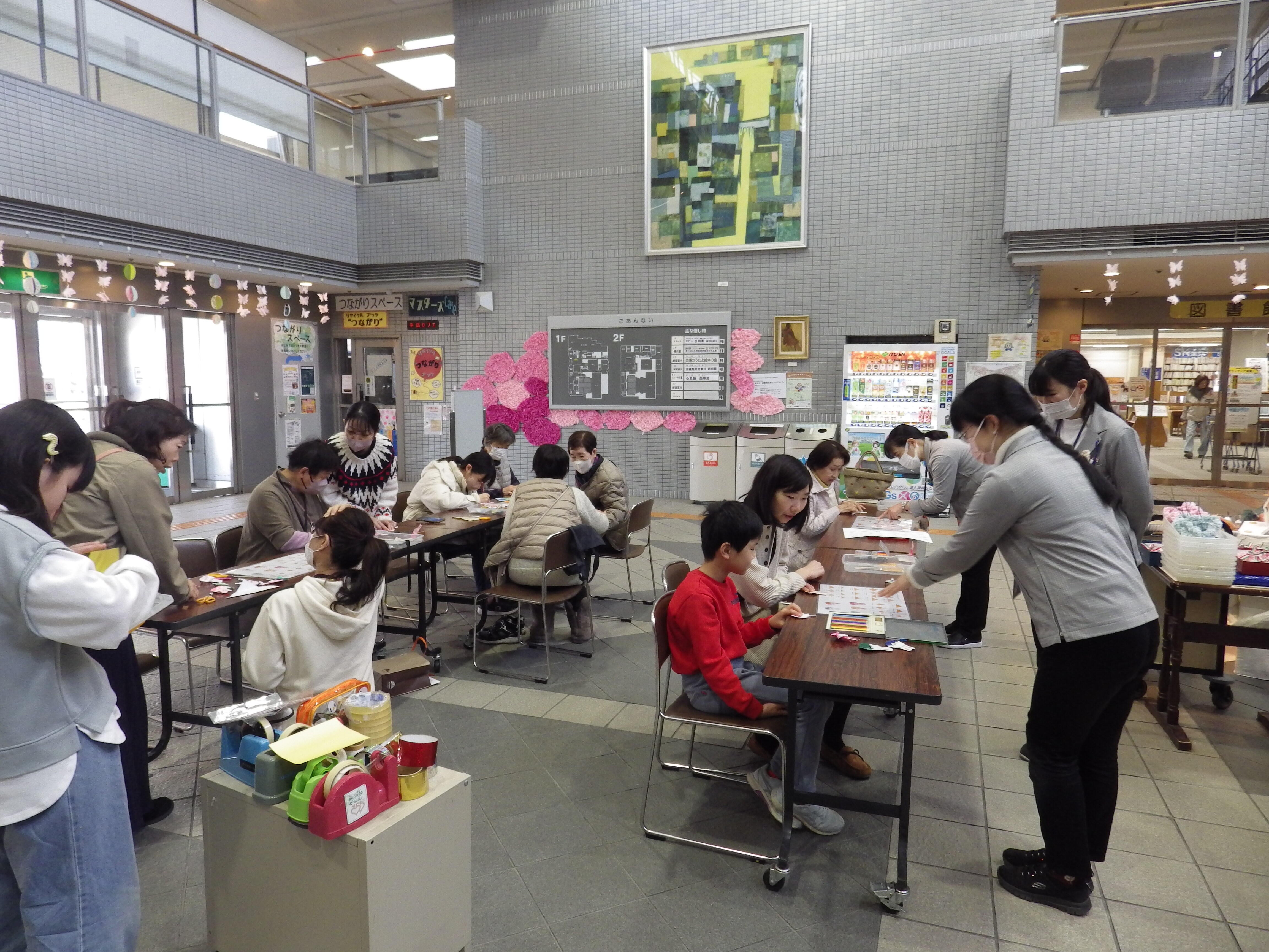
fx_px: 807
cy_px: 476
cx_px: 634
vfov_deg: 61.1
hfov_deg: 76.4
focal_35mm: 22
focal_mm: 4
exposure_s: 1/45
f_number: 3.1
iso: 200
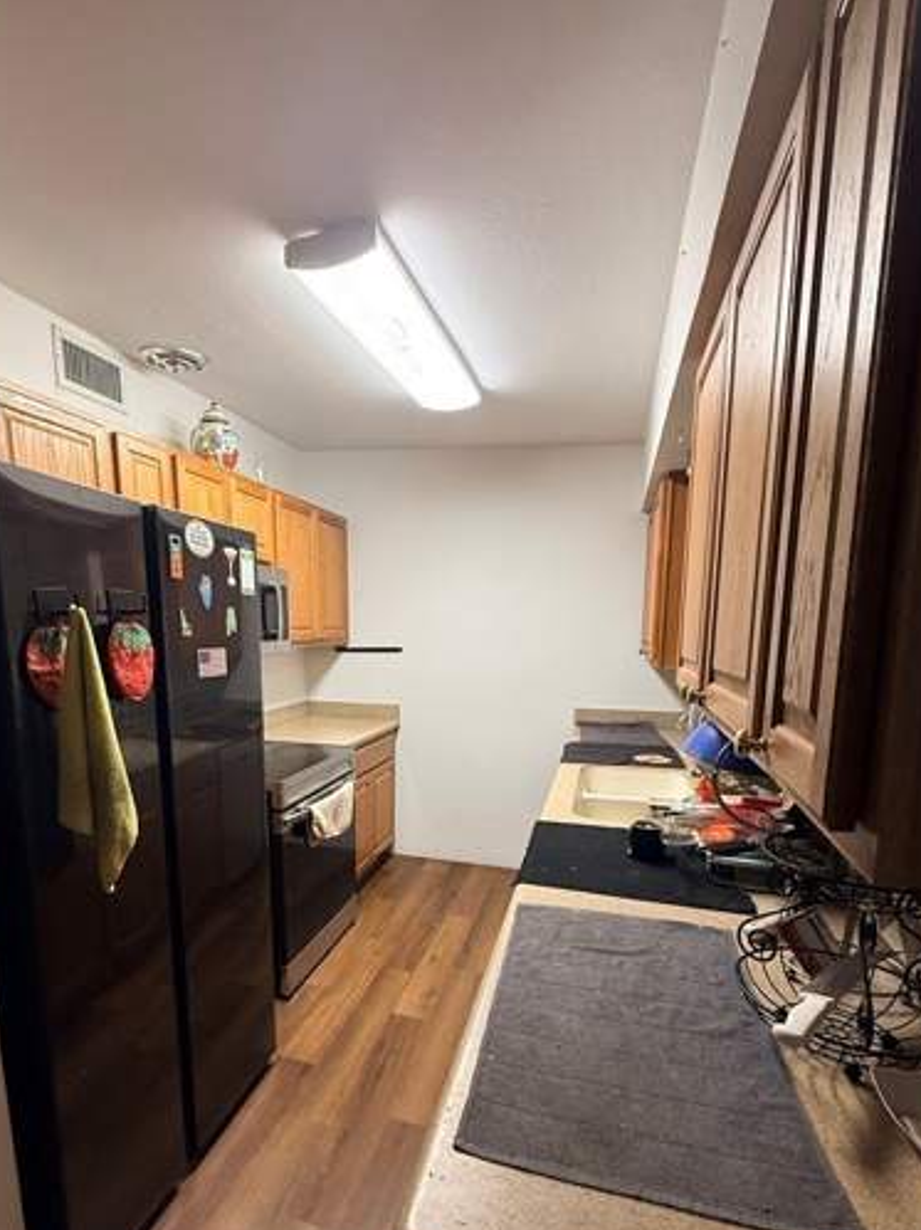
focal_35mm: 18
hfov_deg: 70.7
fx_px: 639
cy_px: 748
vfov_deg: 86.5
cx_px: 363
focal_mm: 2.22
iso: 320
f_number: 2.2
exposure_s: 1/120
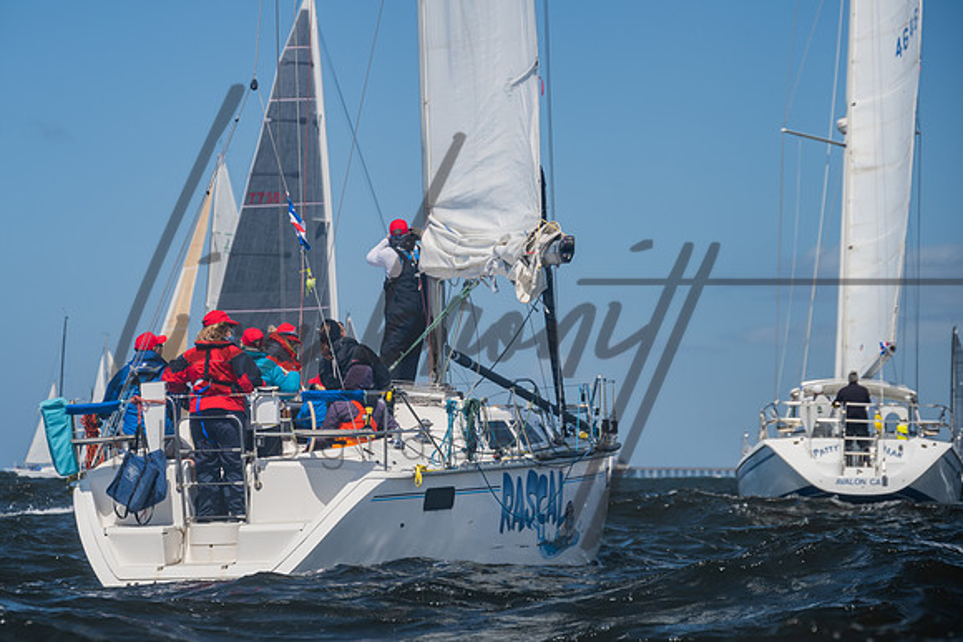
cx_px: 408
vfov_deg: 8.8
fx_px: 4160
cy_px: 314
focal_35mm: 155
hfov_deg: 13.2
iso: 100
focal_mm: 135
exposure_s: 1/250
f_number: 6.3
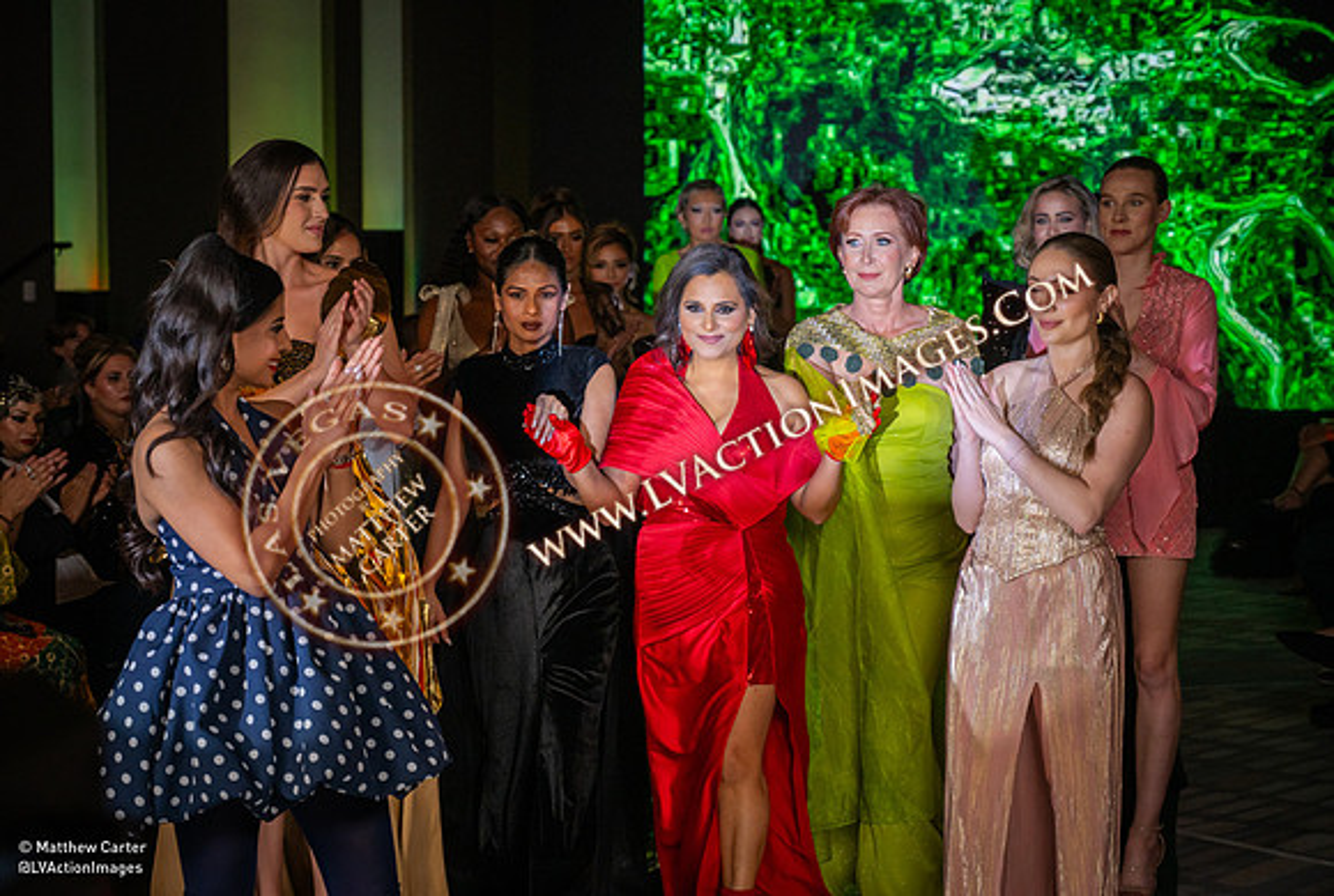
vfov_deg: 17.9
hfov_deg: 26.4
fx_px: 2845
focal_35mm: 77
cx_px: 655
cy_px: 425
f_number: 4
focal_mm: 70
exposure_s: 1/500
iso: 1000
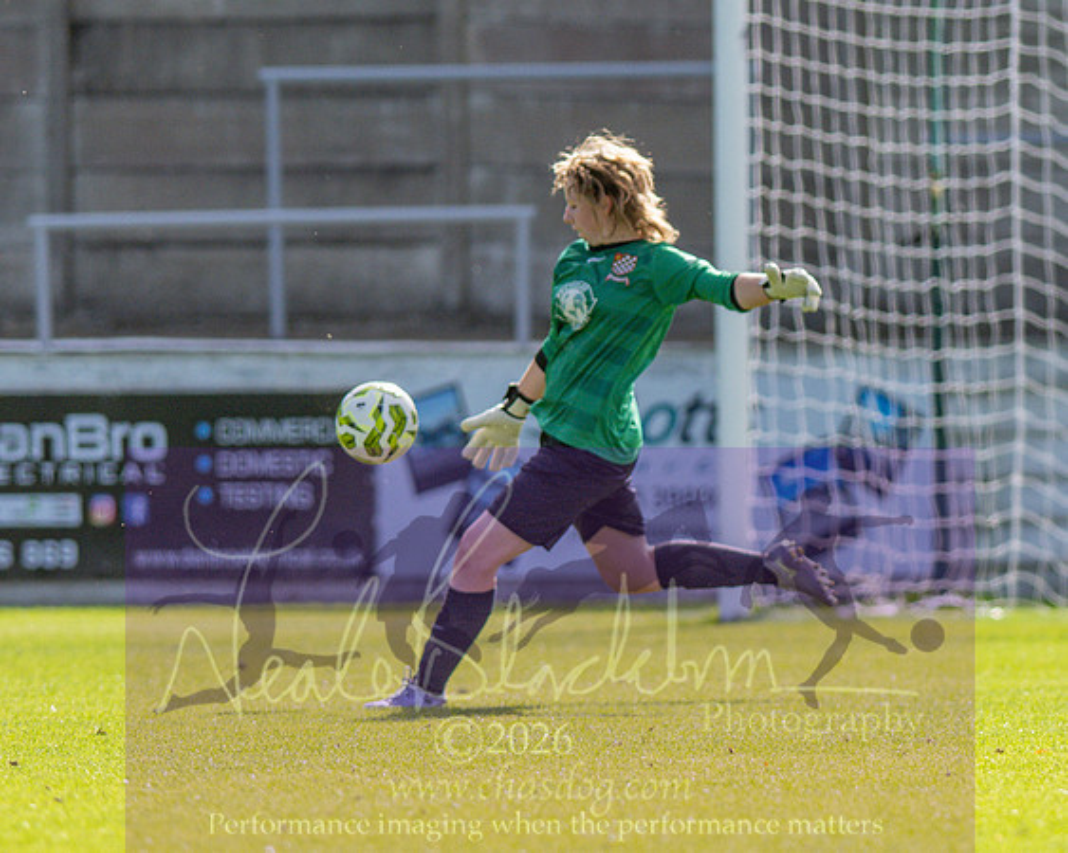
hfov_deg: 2.5
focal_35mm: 774
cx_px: 599
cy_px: 419
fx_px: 24448
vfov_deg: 2.0
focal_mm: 300
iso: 200
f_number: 2.8
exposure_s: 1/3200
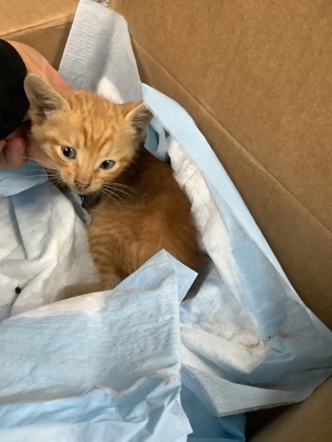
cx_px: 166
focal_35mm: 31
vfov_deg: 58.4
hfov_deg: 45.4
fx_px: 396
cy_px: 221
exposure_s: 1/50
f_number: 2.4
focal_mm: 3.3
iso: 250
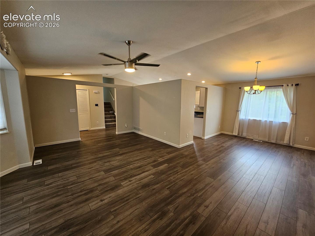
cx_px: 158
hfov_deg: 106.2
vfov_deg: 89.9
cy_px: 118
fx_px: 118
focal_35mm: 13
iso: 160
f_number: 2.2
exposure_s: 1/60
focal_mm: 2.2
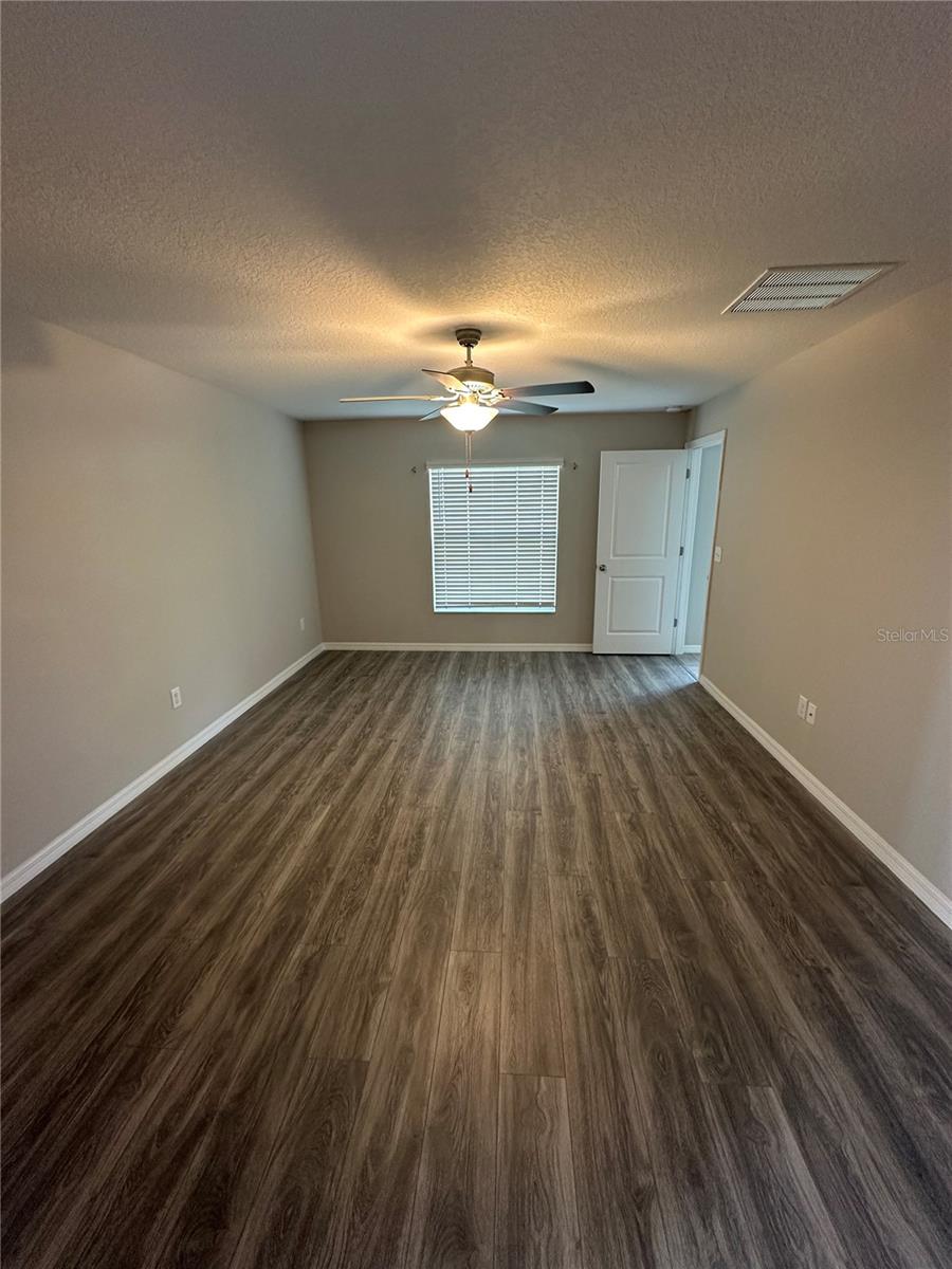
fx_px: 513
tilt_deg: -13.8
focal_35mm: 14
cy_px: 634
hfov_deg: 85.7
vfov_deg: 102.1
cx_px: 476
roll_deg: +0.6
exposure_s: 1/60
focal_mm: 2.22
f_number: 2.2
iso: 200
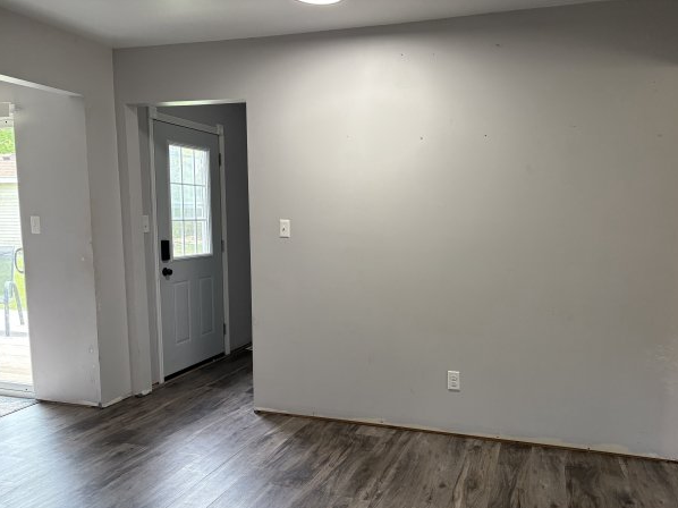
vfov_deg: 48.1
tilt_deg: -6.6
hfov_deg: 61.6
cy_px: 282
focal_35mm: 29
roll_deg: +0.5
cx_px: 371
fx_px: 568
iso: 160
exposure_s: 1/120
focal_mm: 5.96
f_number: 1.6
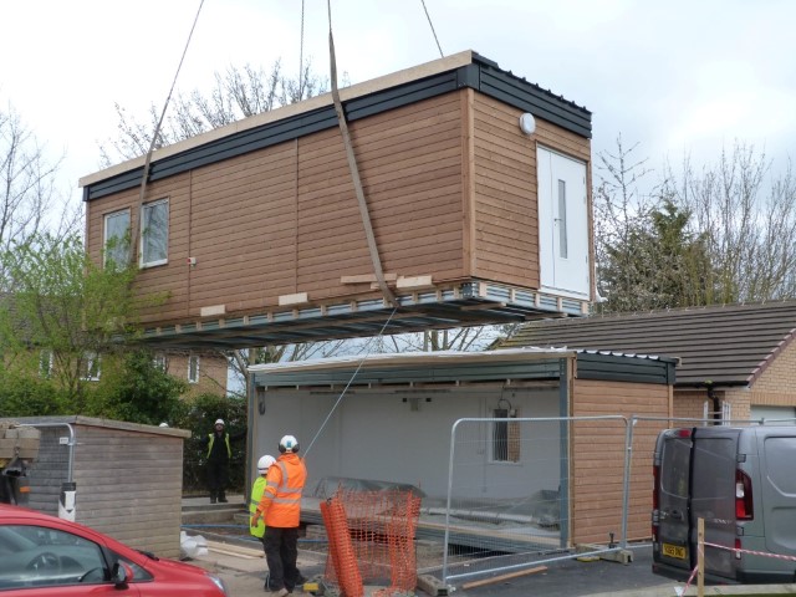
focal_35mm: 40
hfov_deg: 46.8
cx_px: 398
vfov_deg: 36.0
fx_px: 920
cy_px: 298
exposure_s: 1/250
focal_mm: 7.3
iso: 125
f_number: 4
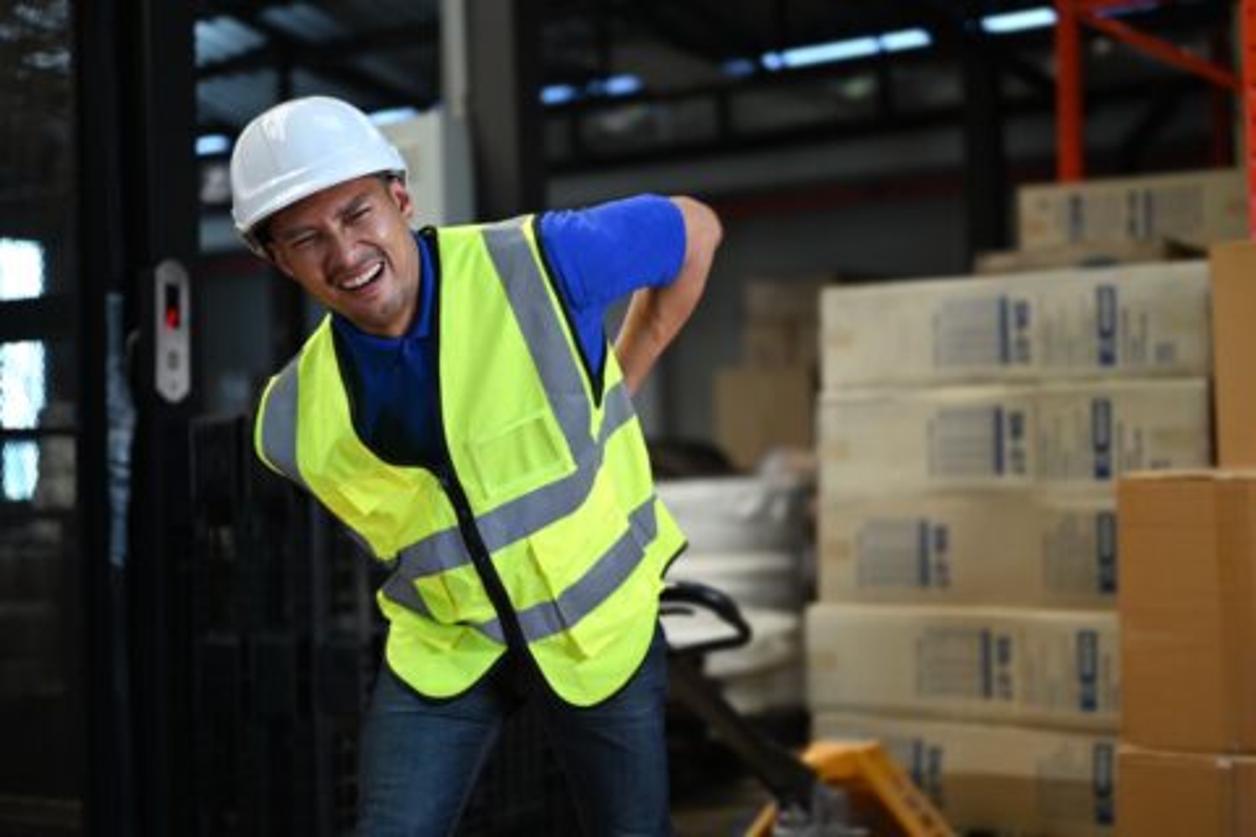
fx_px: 1744
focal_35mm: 50
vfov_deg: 27.0
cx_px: 628
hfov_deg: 39.6
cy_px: 418
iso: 400
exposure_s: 1/320
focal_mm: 50
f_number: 1.8
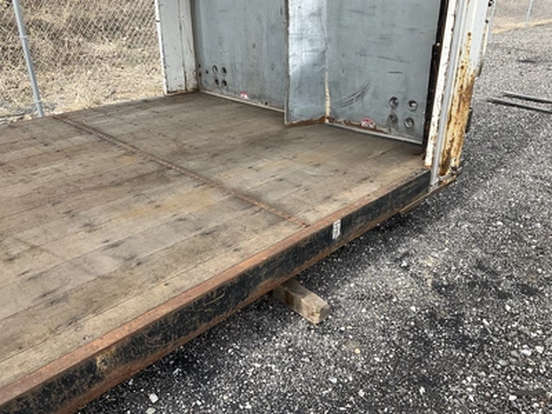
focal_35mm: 29
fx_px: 462
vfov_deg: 48.2
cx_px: 276
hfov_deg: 61.7
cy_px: 207
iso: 25
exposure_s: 1/529
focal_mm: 3
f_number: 1.8
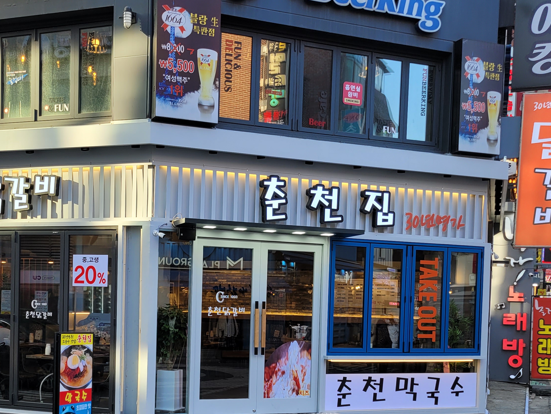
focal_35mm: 47
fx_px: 748
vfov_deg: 30.0
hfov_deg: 40.3
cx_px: 227
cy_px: 341
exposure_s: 1/247
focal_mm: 5.4
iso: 40
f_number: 1.8
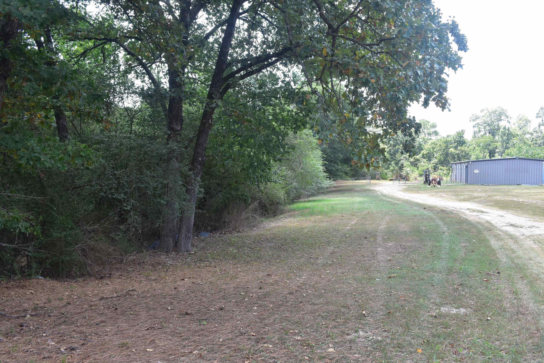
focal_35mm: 34
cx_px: 272
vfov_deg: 38.4
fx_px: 521
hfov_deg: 55.1
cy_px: 182
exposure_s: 1/125
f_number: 9
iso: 400
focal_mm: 23
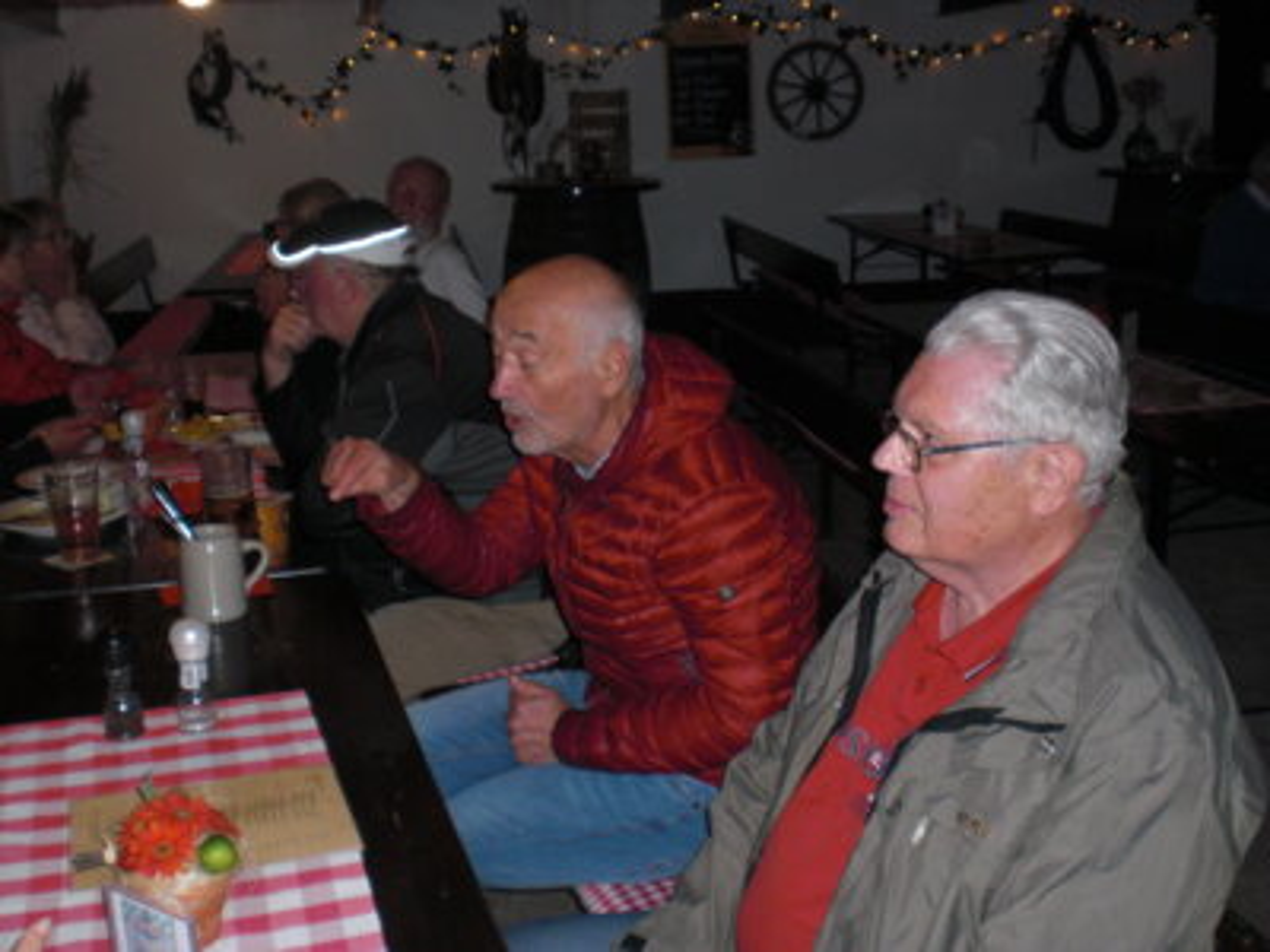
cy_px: 476
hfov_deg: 49.0
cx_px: 635
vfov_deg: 37.7
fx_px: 1394
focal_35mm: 38
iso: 100
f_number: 3.1
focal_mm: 6.3
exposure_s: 1/60
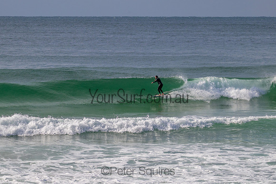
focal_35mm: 275
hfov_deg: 7.5
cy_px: 125
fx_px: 2109
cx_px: 150
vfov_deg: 5.0
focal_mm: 200
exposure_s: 1/2000
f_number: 9
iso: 500
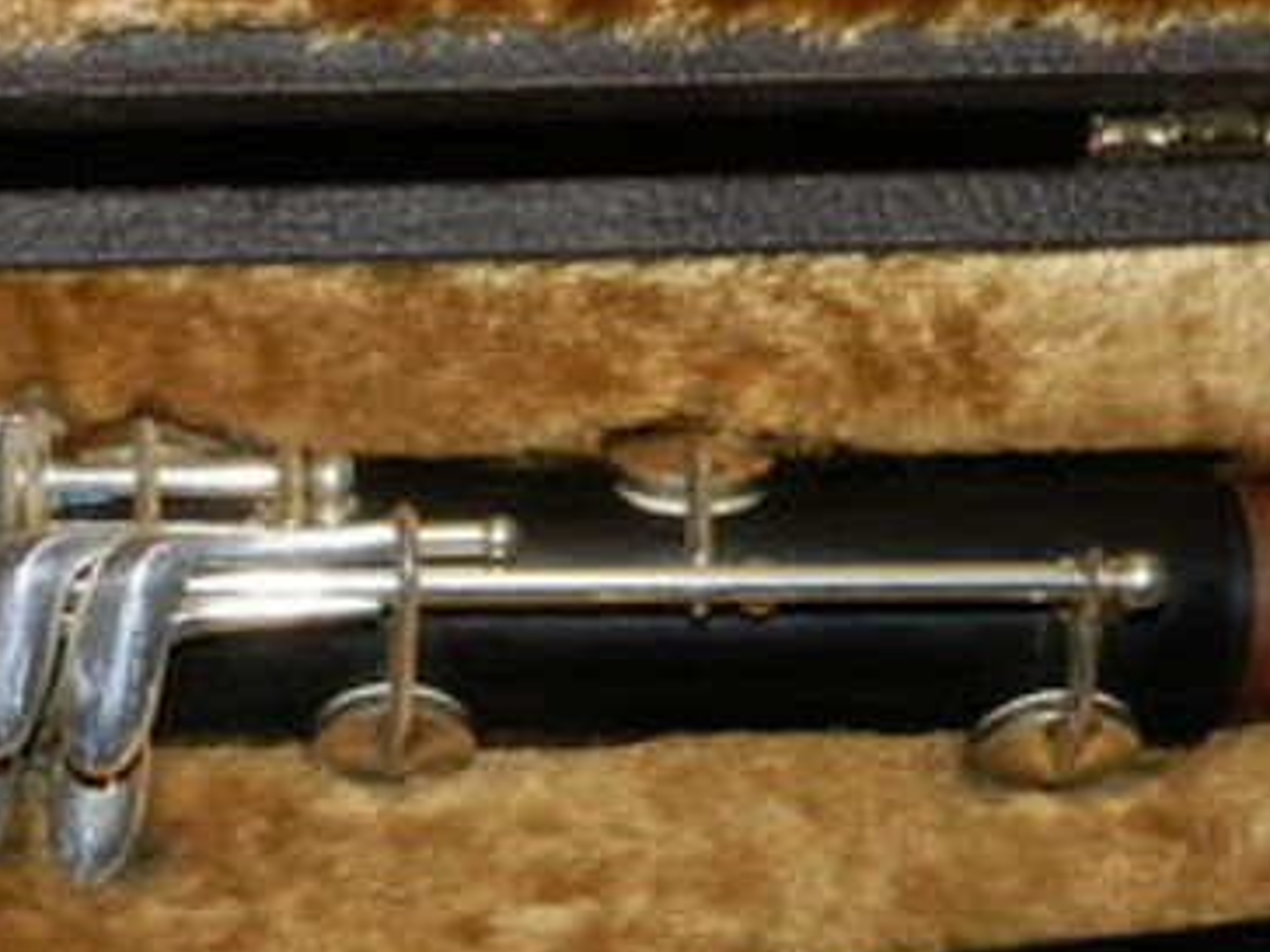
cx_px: 167
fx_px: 3229
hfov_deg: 21.8
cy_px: 962
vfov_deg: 16.4
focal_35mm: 88
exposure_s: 1/30
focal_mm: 5.6
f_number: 8
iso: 200
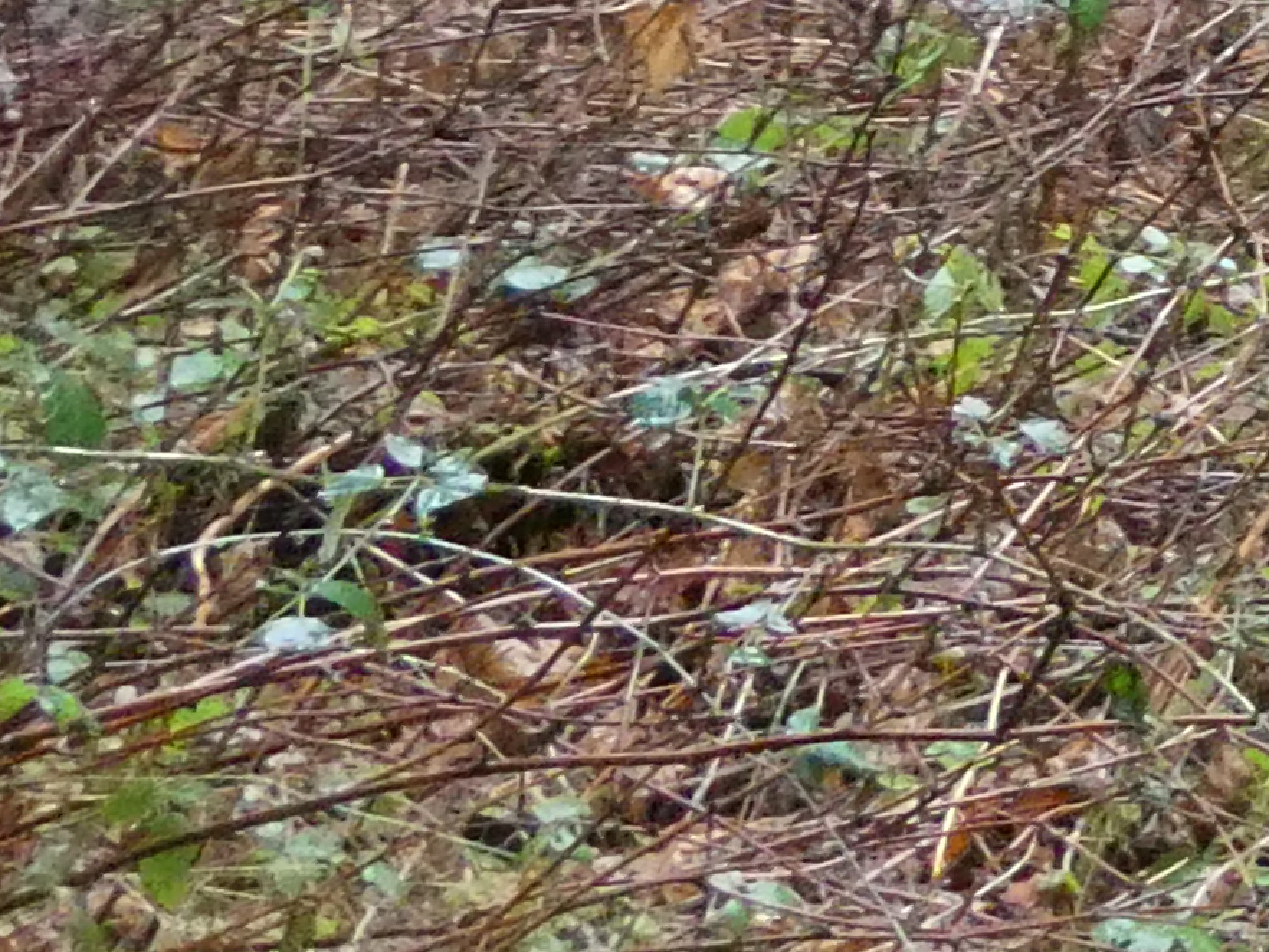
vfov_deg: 10.0
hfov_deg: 11.2
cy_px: -725
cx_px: 3227
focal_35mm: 141
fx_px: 5170
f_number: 3.3
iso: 640
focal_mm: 4.3
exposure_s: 1/60
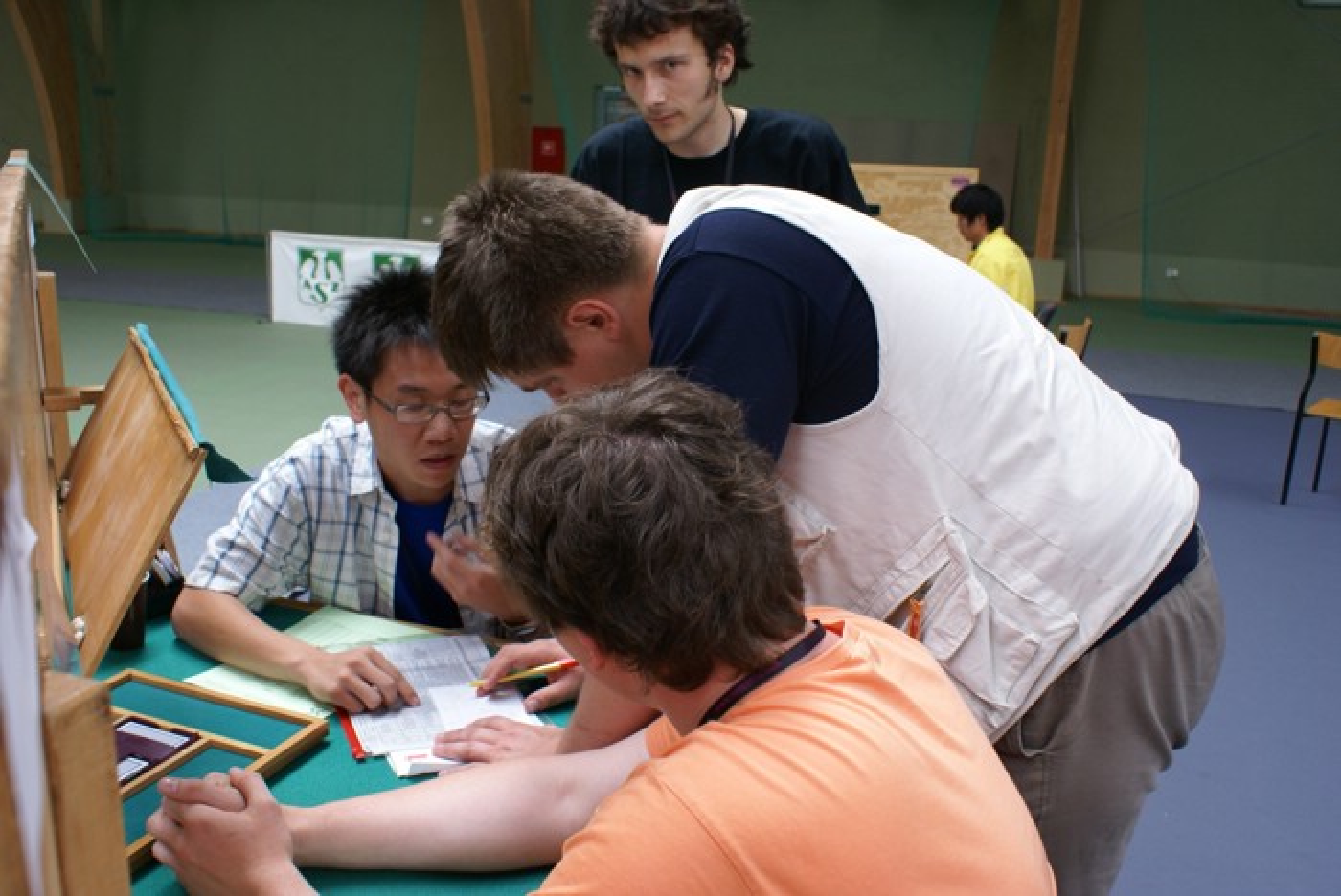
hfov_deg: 61.9
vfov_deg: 43.7
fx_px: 1118
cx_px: 670
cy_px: 448
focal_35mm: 30
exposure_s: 1/25
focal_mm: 20
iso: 200
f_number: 5.6
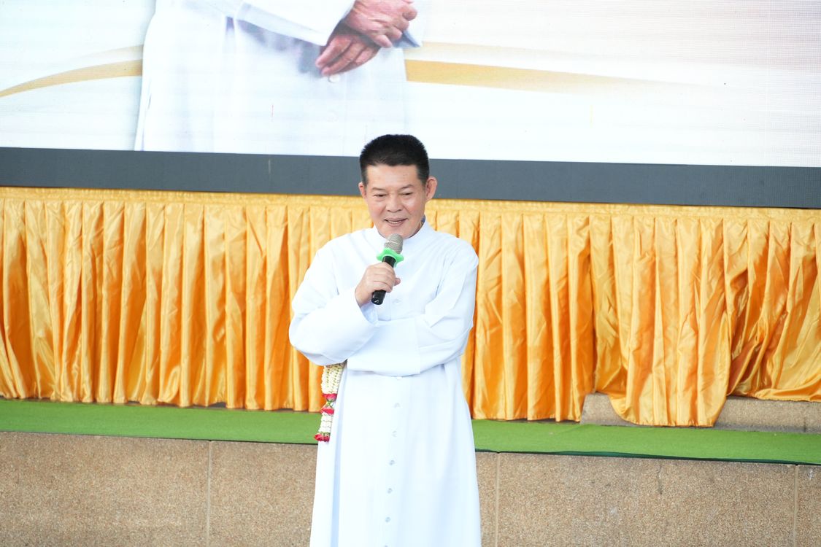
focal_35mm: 150
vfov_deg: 9.1
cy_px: 274
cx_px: 410
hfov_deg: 13.7
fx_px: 3421
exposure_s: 1/100
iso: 1250
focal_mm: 100
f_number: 5.6
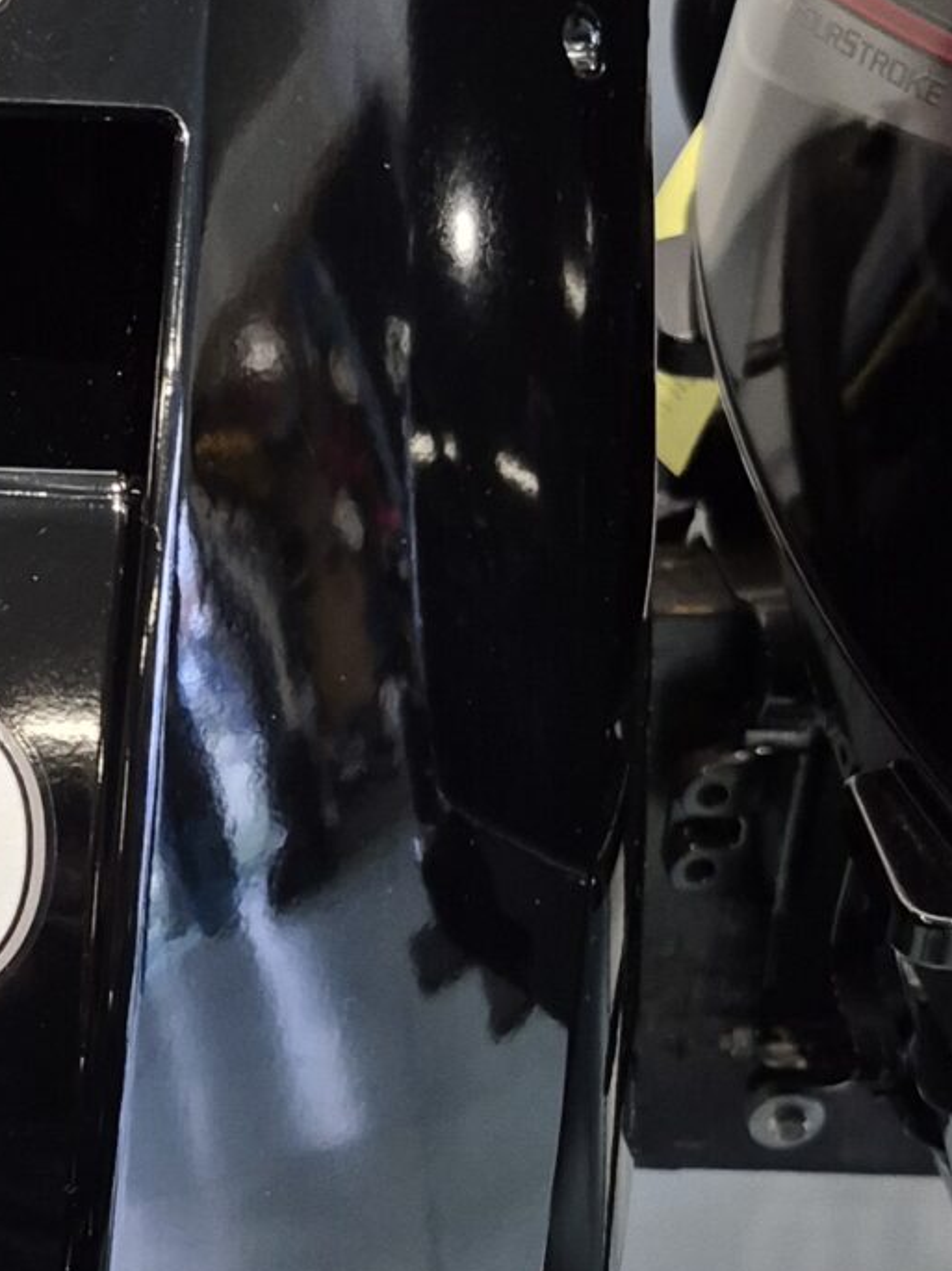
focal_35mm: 86
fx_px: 3156
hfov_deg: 16.2
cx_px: -291
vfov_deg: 22.8
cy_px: 672
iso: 250
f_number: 1.8
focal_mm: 5.4
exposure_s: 1/120
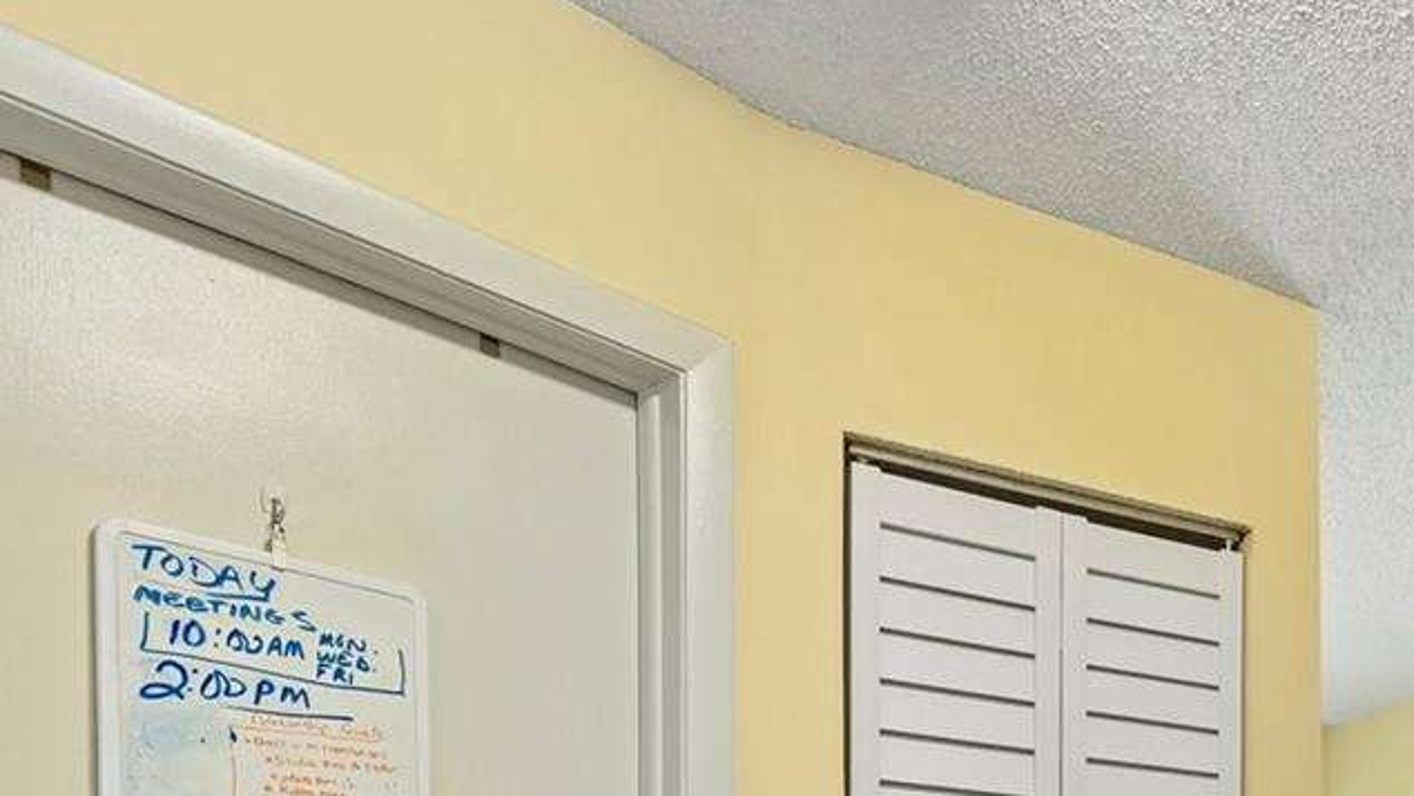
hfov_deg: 45.3
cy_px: 1039
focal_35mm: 37
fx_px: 1388
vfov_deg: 26.9
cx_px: 1427
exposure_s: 1/13
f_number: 7.1
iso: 320
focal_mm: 14
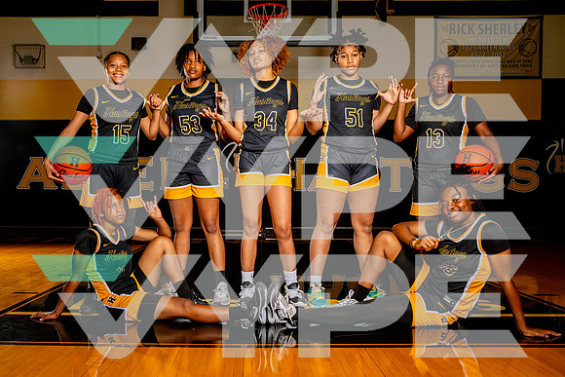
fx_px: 579
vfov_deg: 36.0
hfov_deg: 51.8
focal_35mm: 37
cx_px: 243
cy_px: 212
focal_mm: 32
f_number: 8
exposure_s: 1/250
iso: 400
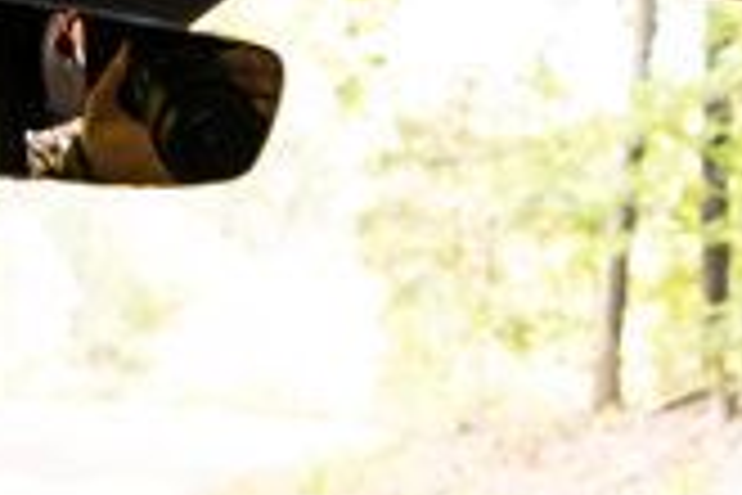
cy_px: 808
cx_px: 688
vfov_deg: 13.6
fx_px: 1917
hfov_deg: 21.4
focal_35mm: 93
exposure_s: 1/200
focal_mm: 24
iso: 1000
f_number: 2.8
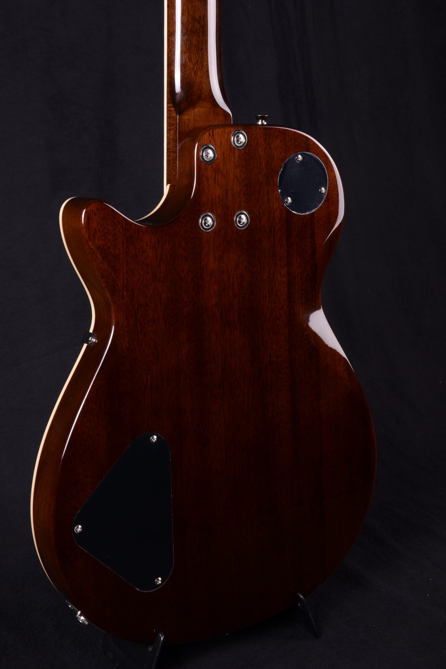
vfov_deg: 36.2
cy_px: 301
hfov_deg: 24.6
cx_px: 213
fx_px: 1022
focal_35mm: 55
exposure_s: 1/200
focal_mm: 32
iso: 200
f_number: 13
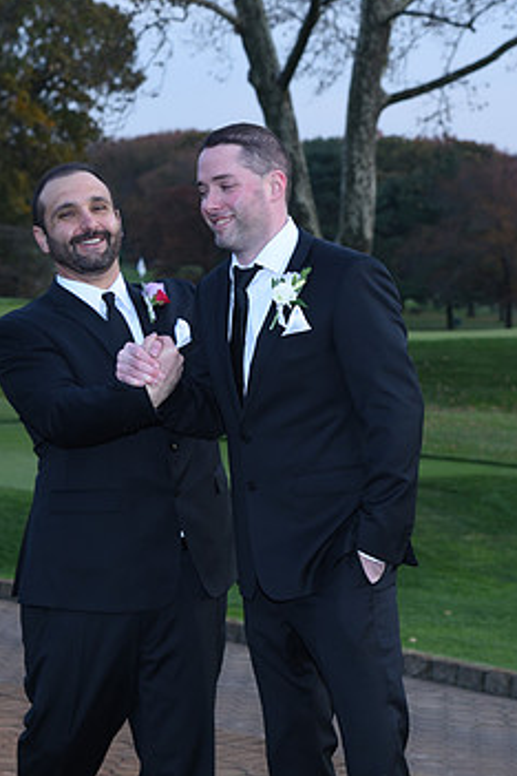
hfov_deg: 10.6
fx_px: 2779
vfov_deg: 15.9
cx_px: 249
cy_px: 484
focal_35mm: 129
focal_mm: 78
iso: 640
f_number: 6.3
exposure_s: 1/160
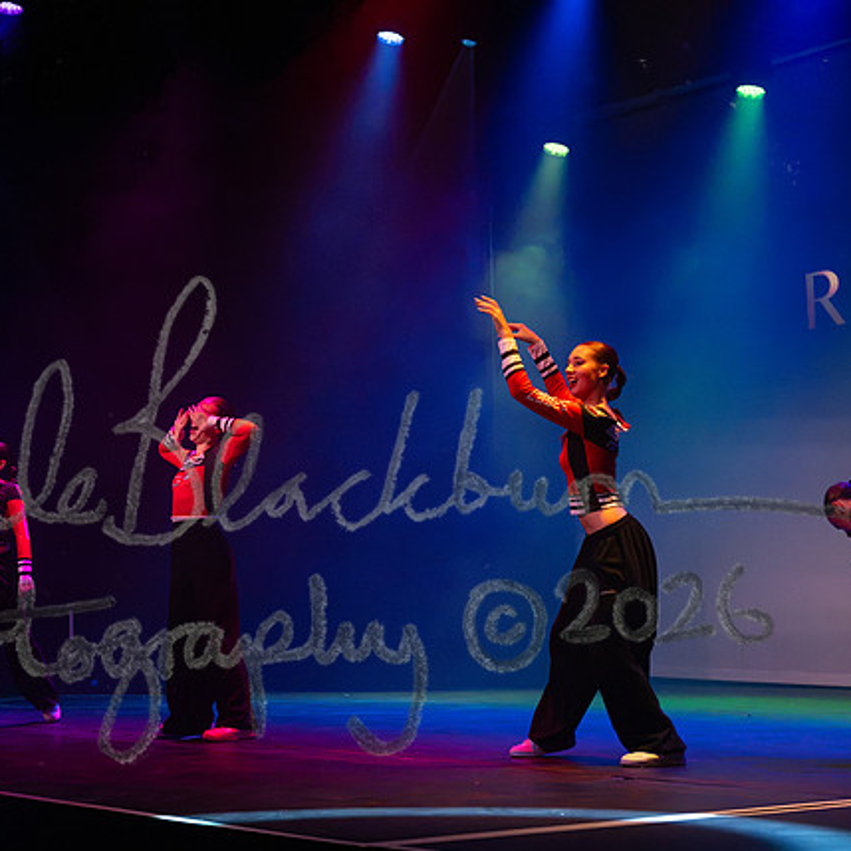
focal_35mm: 67
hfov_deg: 25.5
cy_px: 415
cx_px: 250
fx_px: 1864
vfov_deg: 25.7
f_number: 5
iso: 6400
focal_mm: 50
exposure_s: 1/400
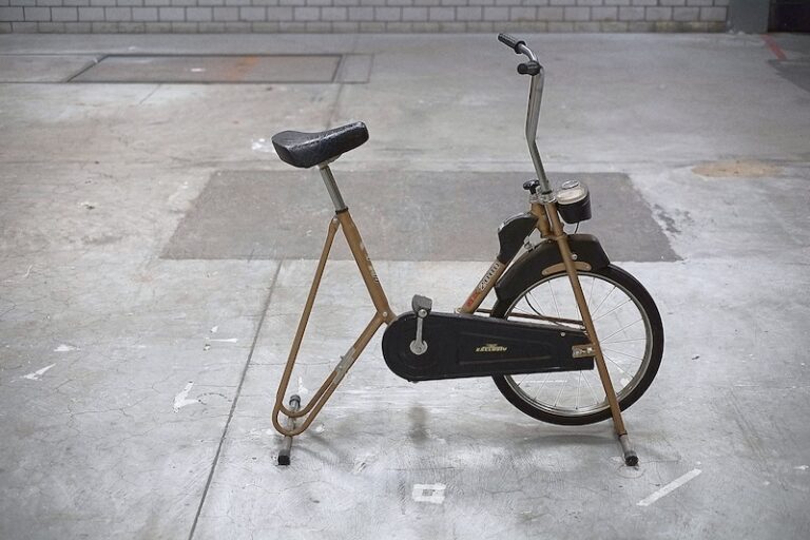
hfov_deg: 37.5
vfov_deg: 25.5
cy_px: 270
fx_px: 1192
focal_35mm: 53
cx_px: 405
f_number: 2
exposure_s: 1/140
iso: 100
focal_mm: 35
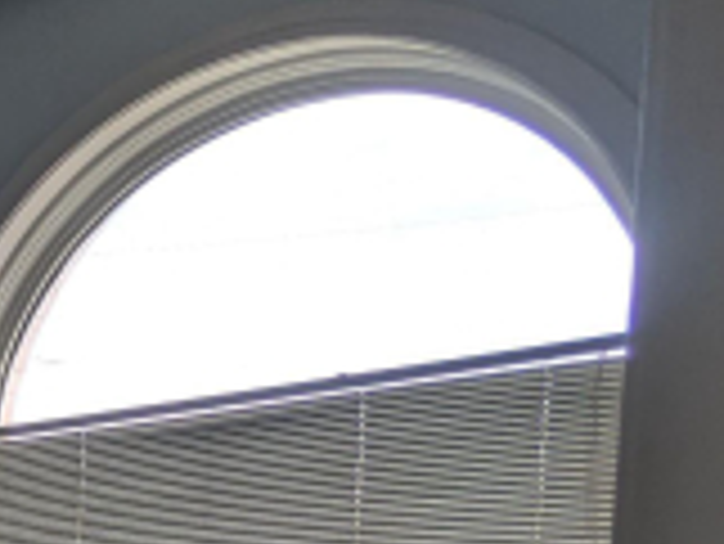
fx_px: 1381
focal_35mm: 66
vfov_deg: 19.9
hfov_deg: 19.3
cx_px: -679
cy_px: 760
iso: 46
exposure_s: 1/91
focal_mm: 2.35
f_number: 2.2
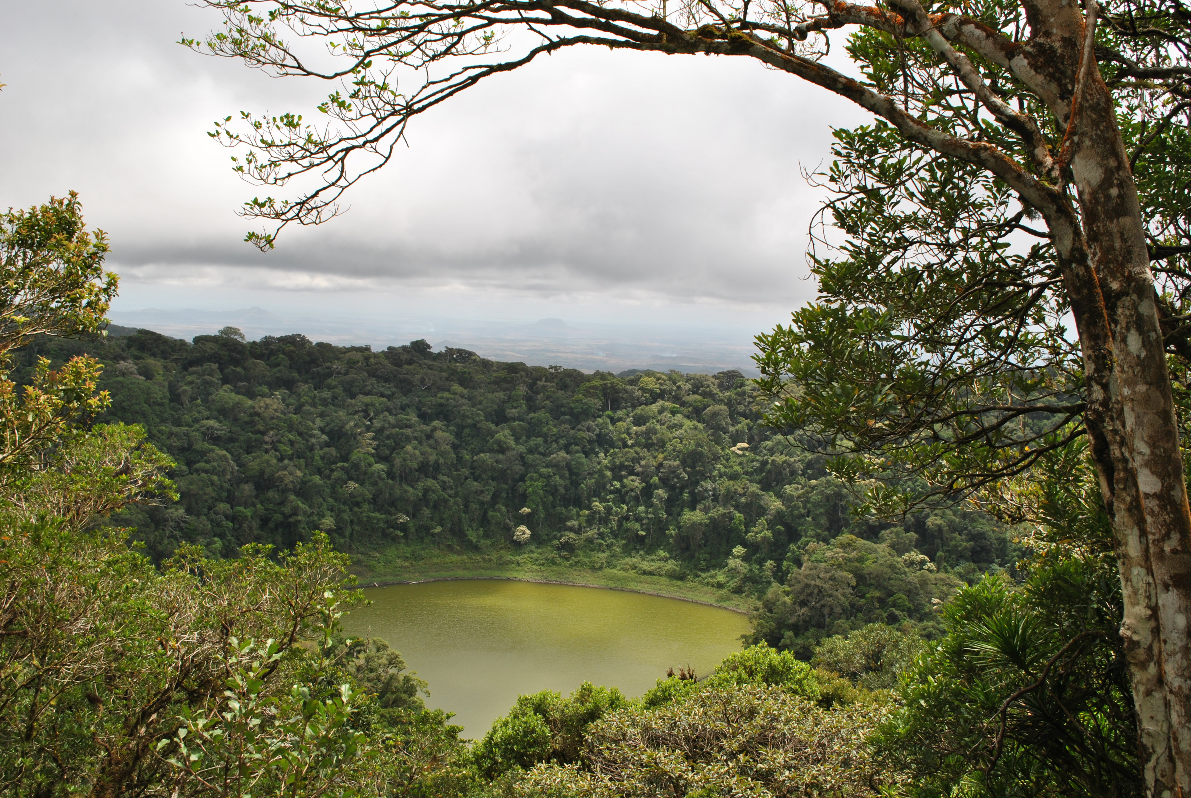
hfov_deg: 53.1
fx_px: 1192
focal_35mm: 36
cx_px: 596
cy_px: 399
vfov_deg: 37.0
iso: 100
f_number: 9
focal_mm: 24
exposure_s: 1/200
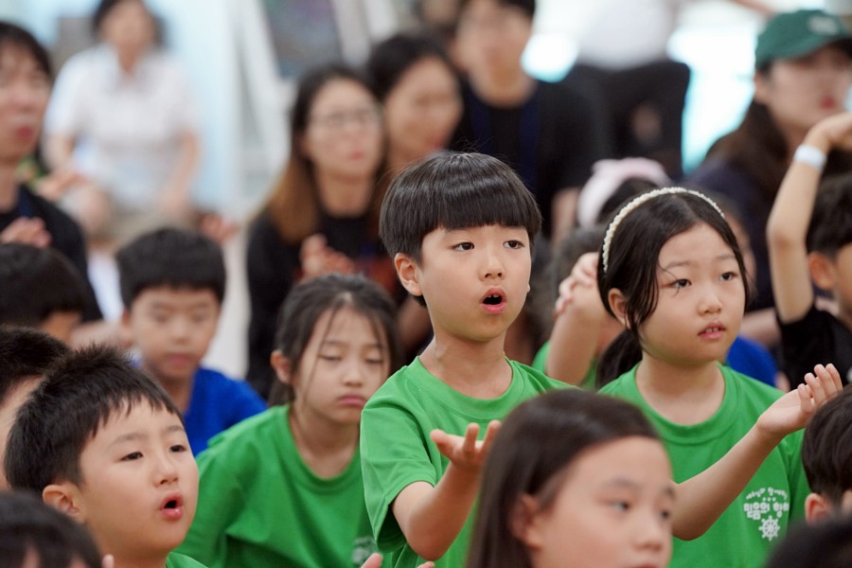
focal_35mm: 200
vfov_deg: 6.9
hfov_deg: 10.3
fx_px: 4733
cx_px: 426
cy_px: 284
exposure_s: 1/250
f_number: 4
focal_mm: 200
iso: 4000
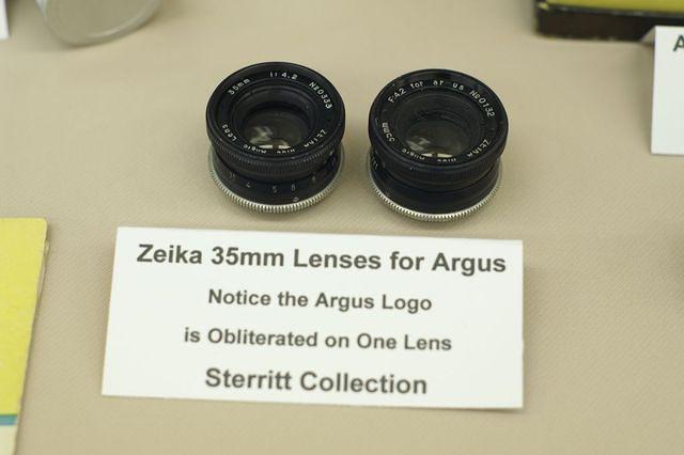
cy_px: 228
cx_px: 342
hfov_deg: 27.0
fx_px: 1424
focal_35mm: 75
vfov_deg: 18.2
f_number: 3.5
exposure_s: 1/80
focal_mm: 50
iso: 400
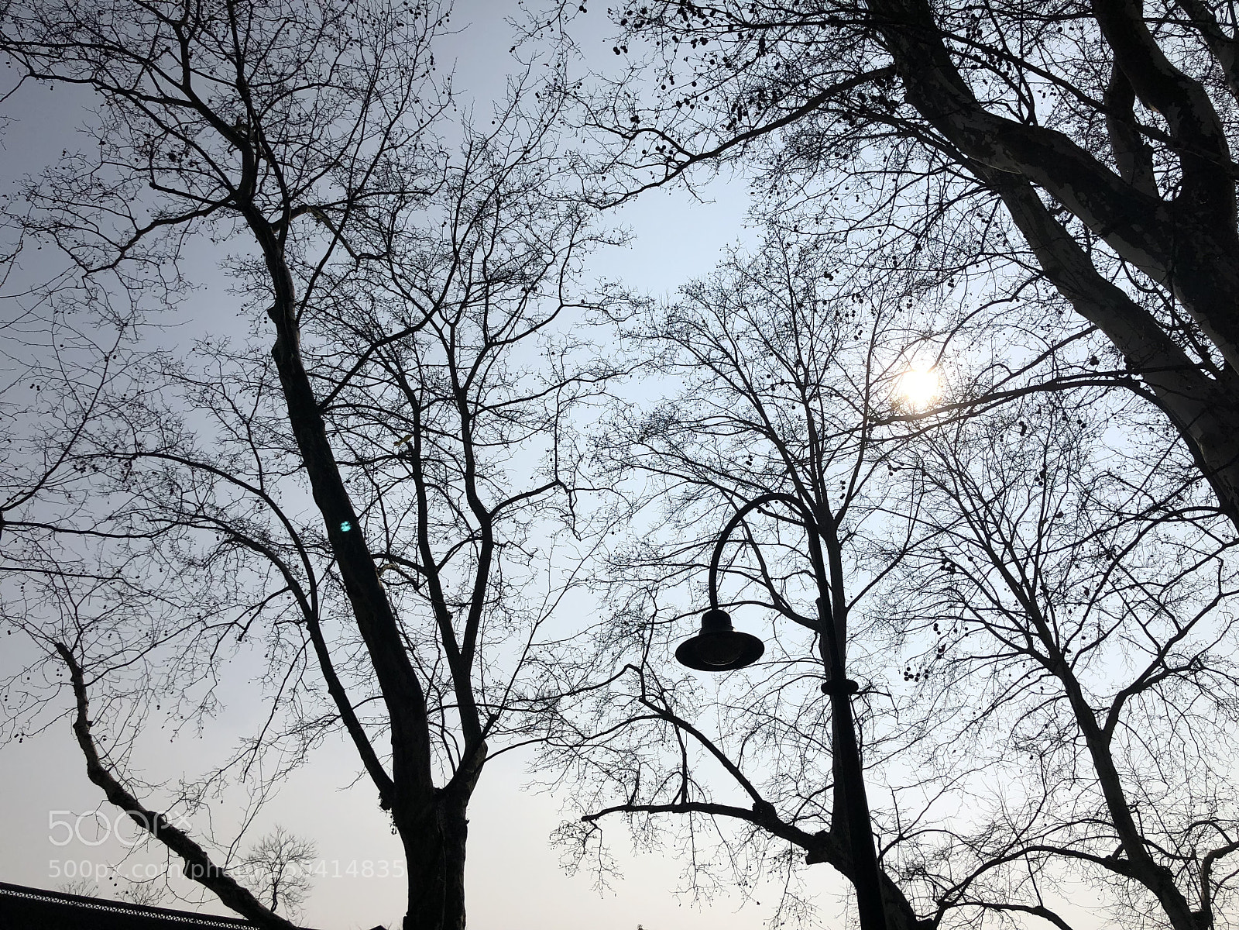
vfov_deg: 49.7
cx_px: 620
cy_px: 465
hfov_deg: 63.4
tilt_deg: +34.0
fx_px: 1002
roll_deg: +0.5
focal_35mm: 28
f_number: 1.8
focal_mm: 4
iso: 25
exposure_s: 1/12048
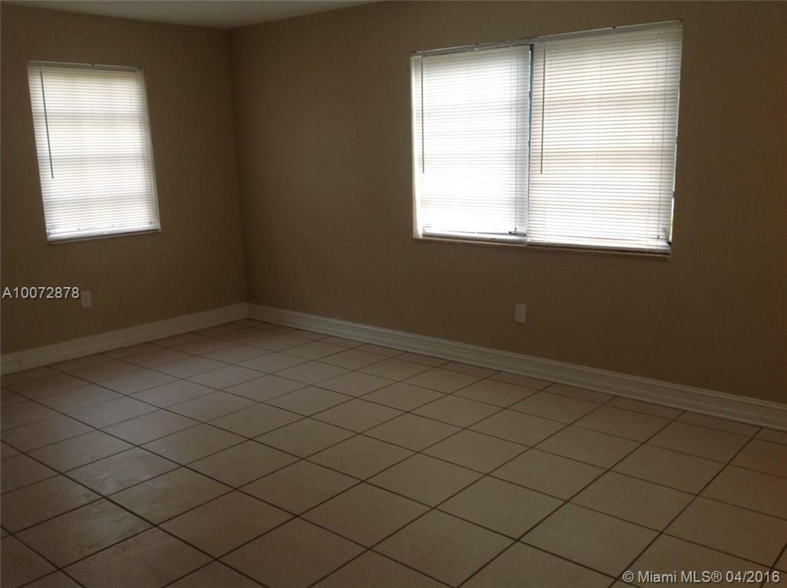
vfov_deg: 40.6
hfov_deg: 52.7
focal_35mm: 35
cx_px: 394
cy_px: 294
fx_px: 794
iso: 50
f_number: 2.4
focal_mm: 4.28
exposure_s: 1/24
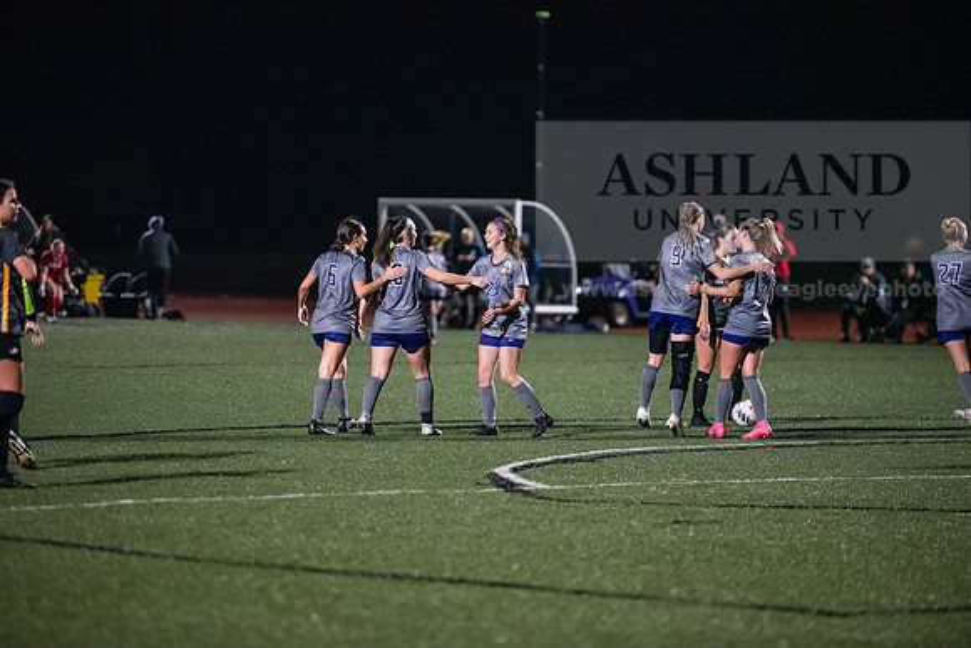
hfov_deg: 10.3
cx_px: 486
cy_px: 324
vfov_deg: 6.9
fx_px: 5395
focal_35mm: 200
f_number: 2.8
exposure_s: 1/1000
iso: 8000
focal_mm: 200
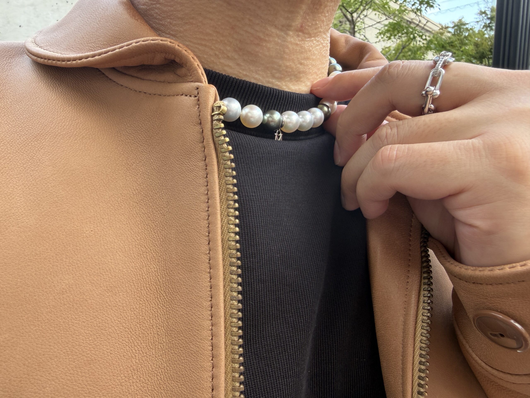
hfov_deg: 71.6
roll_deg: +0.7
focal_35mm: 24
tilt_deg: -7.3
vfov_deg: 56.8
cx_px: 265
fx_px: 367
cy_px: 199
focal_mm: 2.22
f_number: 2.2
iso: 64
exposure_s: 1/121
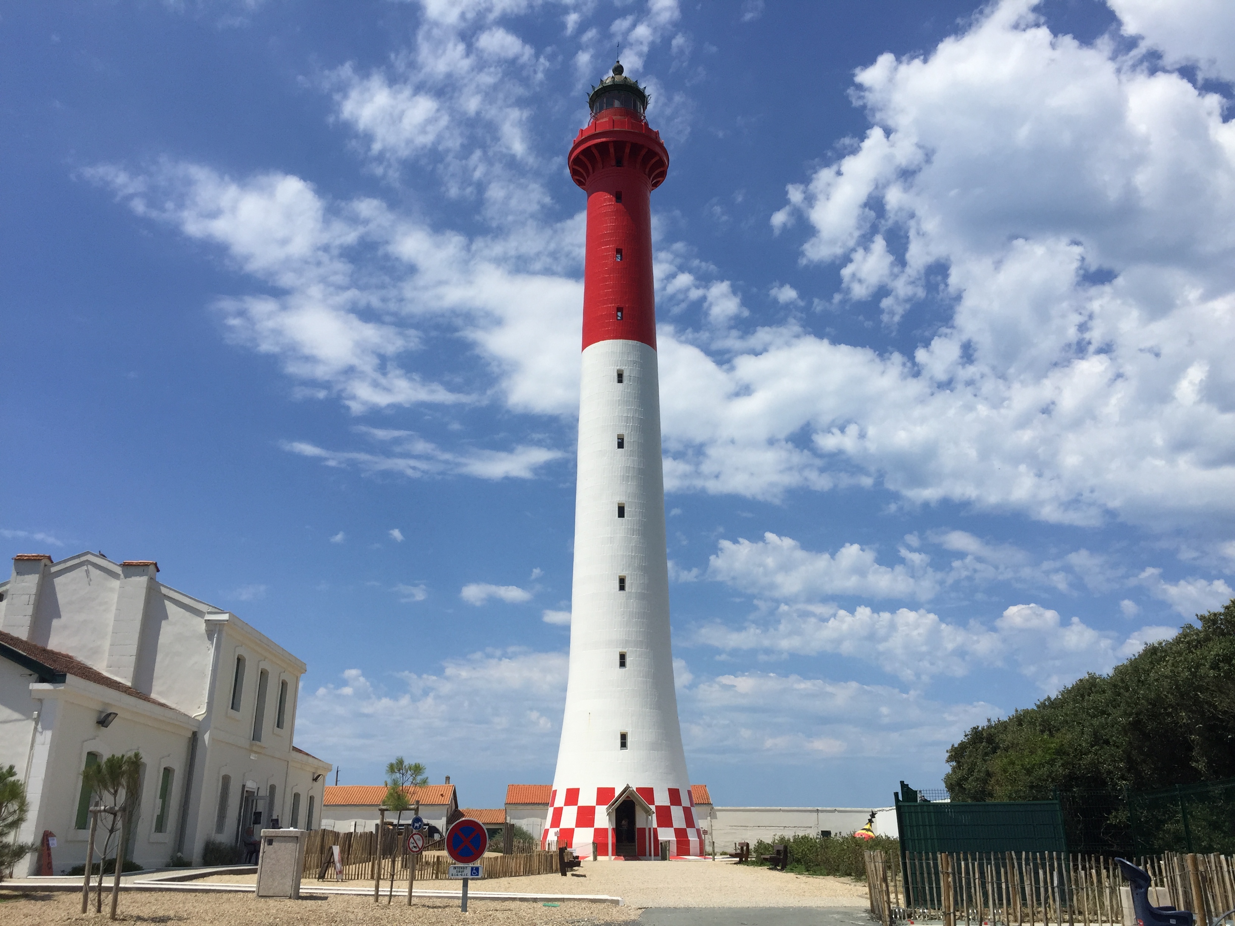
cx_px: 618
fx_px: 1035
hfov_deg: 61.7
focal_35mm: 29
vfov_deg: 48.2
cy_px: 463
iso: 32
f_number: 2.2
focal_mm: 4.15
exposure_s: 1/4405
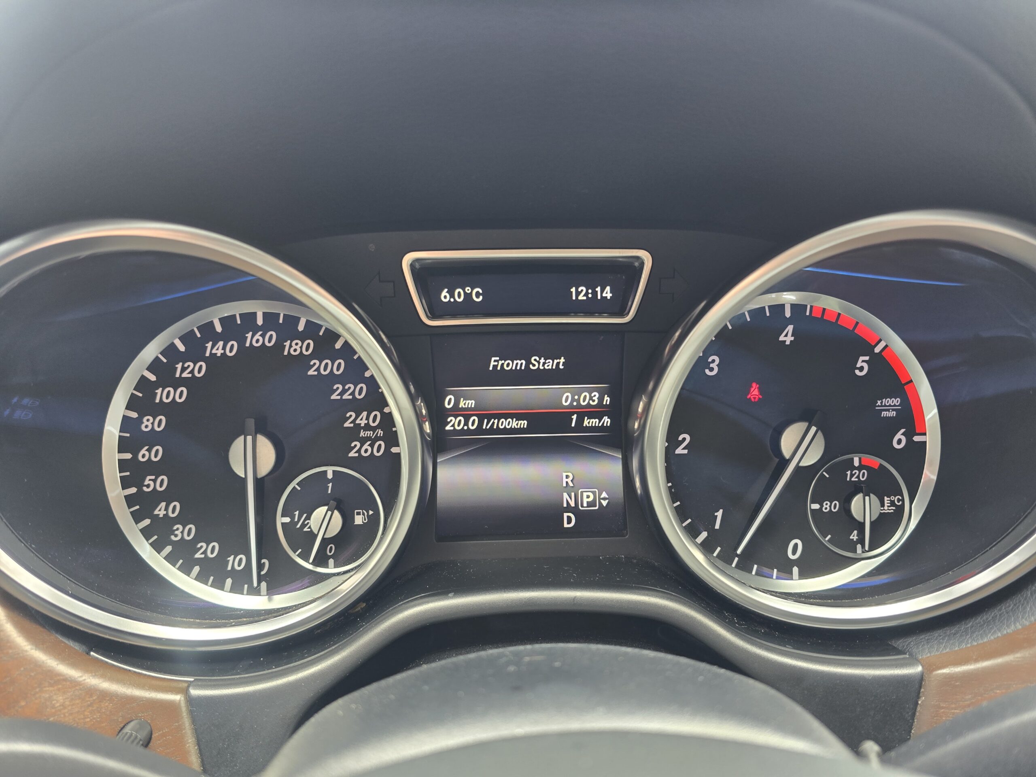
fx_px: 688
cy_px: 388
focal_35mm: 23
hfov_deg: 73.9
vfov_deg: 58.9
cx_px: 518
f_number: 1.7
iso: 80
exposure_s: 1/50
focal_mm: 6.3
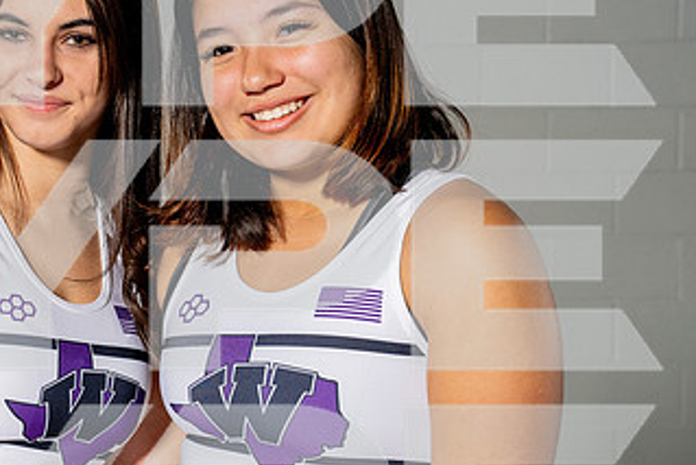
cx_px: 122
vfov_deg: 10.2
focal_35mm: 134
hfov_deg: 15.2
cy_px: 277
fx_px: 2592
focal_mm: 70
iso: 400
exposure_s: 1/250
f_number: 8
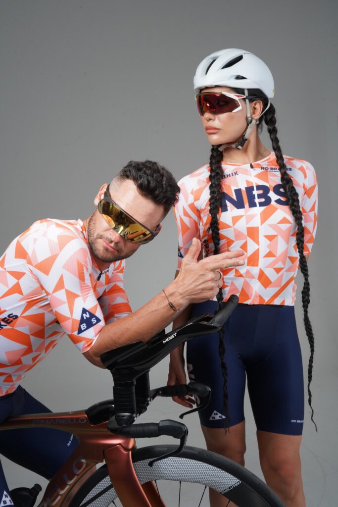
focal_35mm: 44
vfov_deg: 44.5
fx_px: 619
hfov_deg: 30.5
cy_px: 254
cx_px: 169
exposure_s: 1/160
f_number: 14
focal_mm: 44
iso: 1250
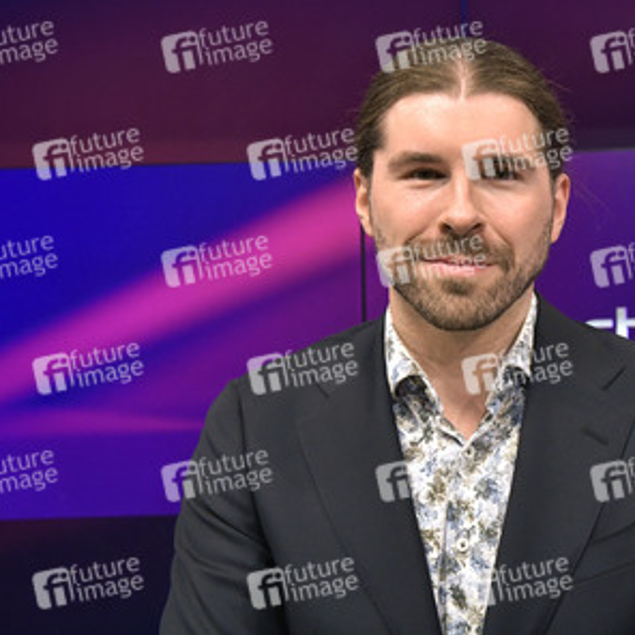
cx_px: 460
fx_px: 1183
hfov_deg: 29.7
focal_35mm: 57
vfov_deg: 30.0
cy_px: 315
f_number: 6.3
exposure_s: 1/200
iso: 2500
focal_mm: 44
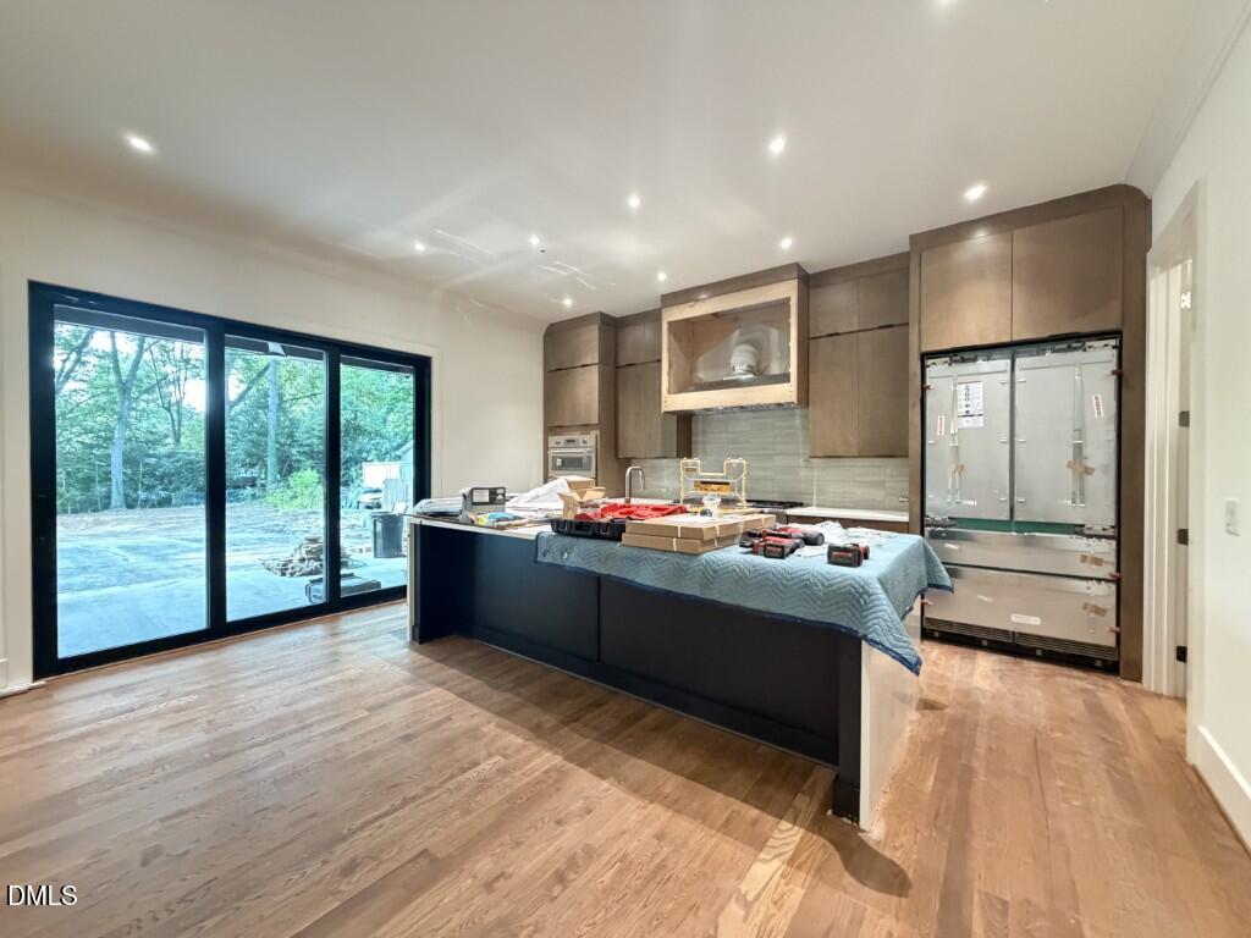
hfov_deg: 102.1
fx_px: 506
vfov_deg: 85.7
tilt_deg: -0.1
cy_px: 469
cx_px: 626
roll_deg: +0.5
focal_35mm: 14
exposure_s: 1/60
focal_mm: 2.22
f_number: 2.2
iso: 1000
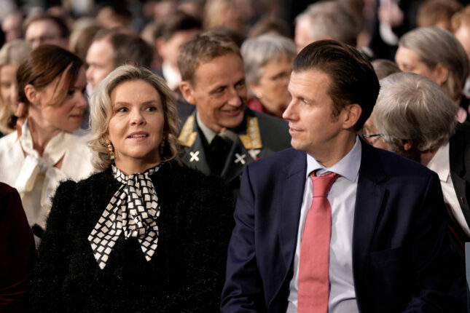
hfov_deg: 14.0
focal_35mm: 147
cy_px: 156
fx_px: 1919
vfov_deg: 9.3
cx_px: 235
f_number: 2.8
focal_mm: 147
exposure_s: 1/125
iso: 1600
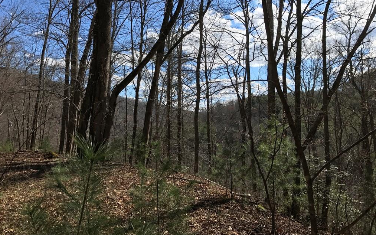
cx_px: 187
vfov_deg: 41.8
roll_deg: +1.2
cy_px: 103
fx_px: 307
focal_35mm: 30
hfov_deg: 62.9
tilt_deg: +5.7
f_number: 1.8
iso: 20
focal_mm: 3.99
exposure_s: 1/1916
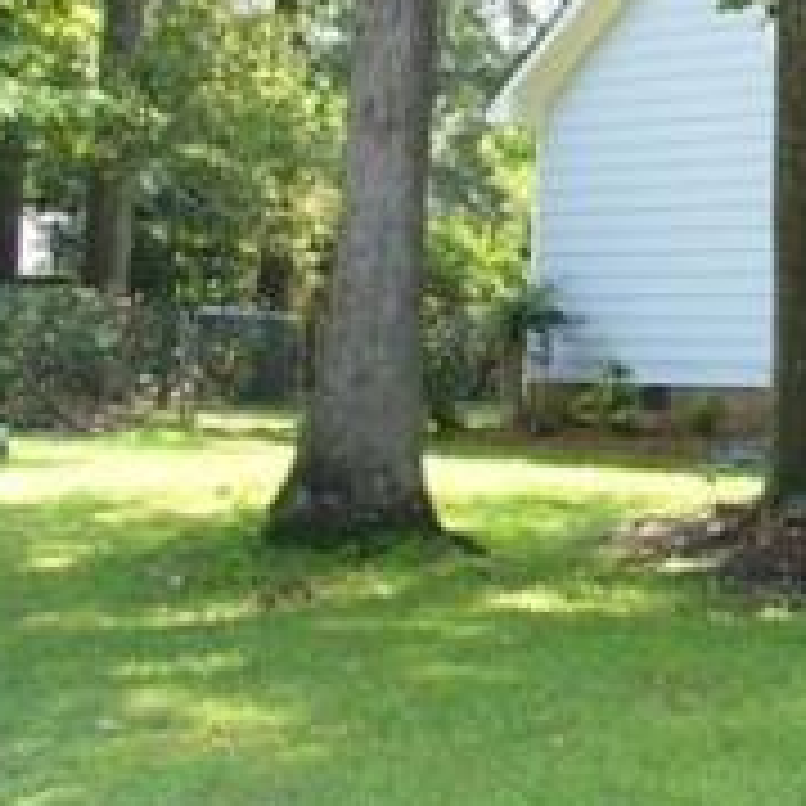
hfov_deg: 15.3
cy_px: 189
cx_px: 1184
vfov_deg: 16.3
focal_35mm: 106
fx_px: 2792
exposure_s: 1/80
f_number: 2.8
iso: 80
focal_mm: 6.1
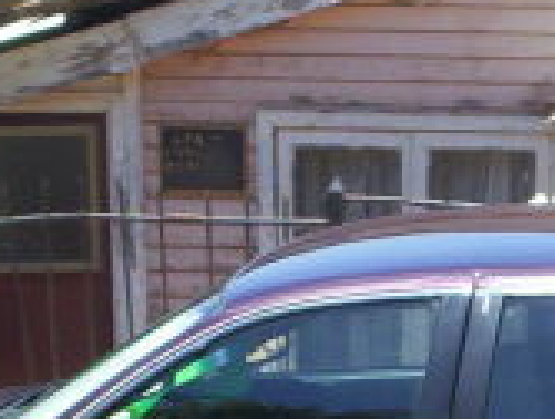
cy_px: 539
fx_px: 2330
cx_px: 495
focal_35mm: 145
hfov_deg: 13.5
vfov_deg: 10.1
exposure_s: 1/442
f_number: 4.5
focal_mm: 4.99
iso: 100
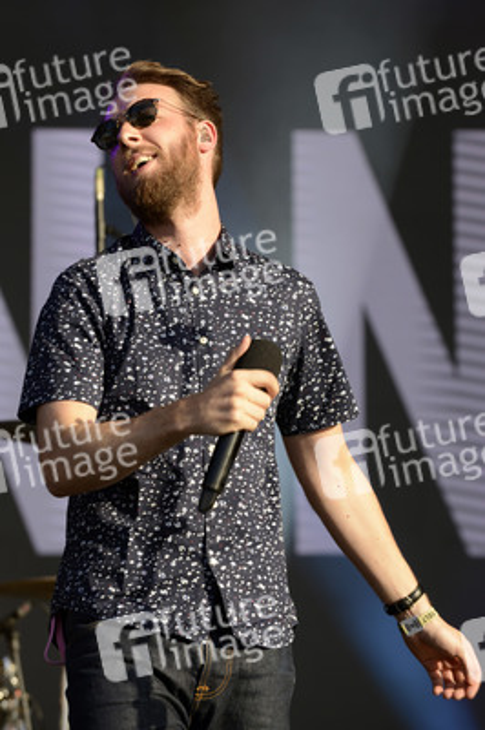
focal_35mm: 180
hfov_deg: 7.6
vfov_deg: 11.4
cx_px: 242
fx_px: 3644
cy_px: 365
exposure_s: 1/640
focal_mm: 180
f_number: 6.3
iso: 400
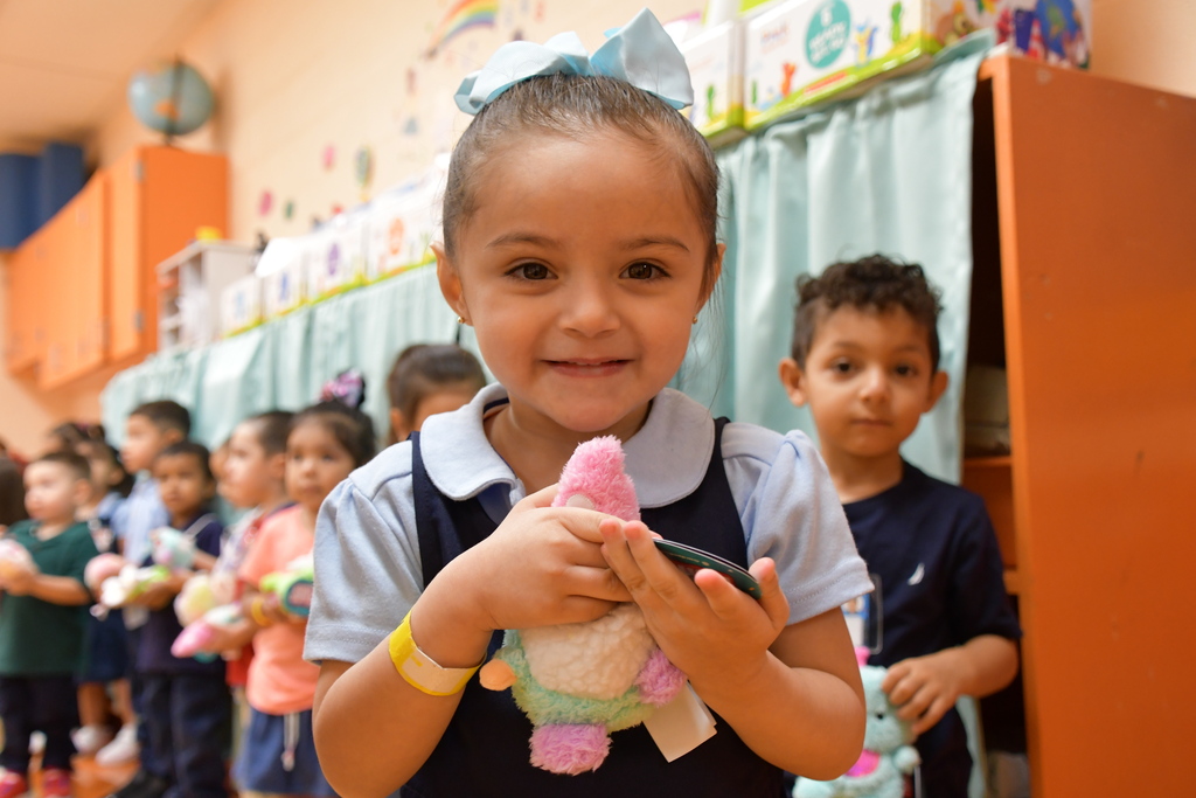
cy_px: 399
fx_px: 1296
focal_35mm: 39
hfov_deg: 49.5
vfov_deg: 34.2
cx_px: 598
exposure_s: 1/80
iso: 1600
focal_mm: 26
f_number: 4.5
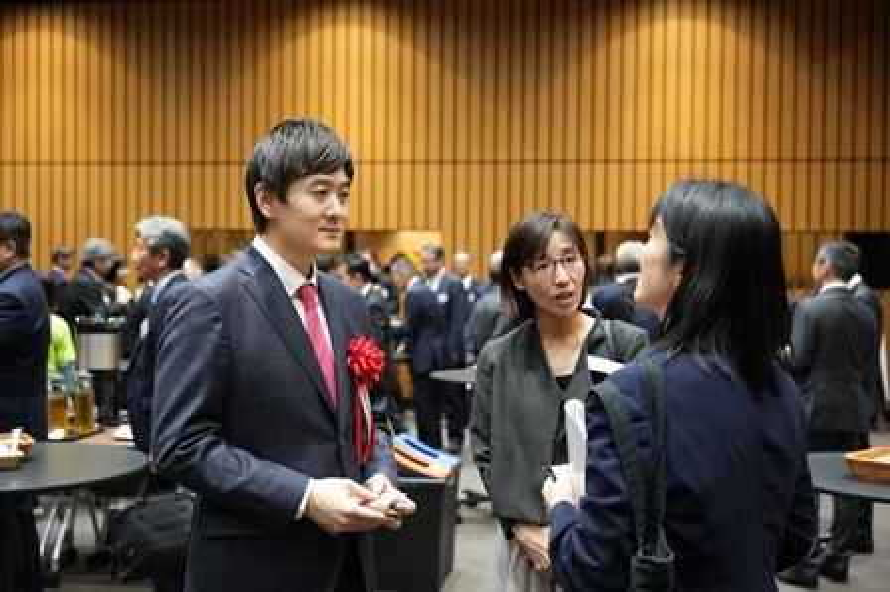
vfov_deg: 31.3
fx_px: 1057
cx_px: 445
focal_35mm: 43
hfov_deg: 45.7
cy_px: 296
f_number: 2.8
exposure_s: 1/250
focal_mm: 42.8
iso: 3200
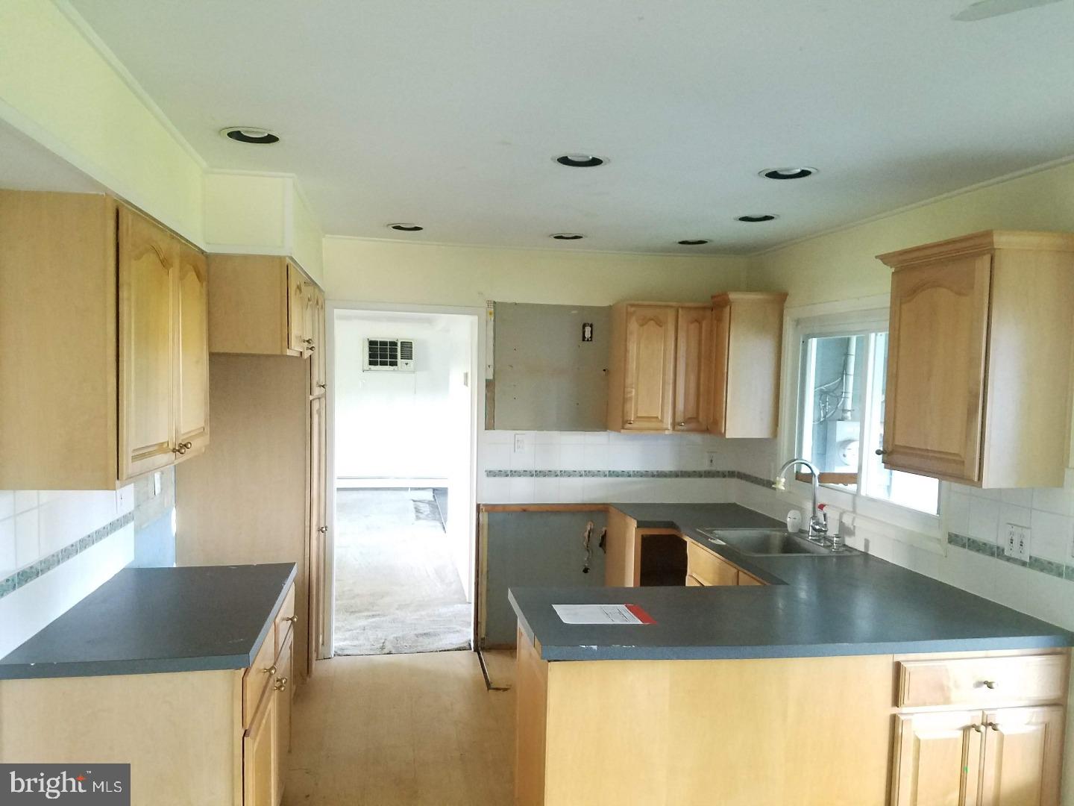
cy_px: 403
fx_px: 807
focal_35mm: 26
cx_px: 537
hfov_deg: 67.3
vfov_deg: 53.1
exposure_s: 1/10
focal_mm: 4.2
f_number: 1.7
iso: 400
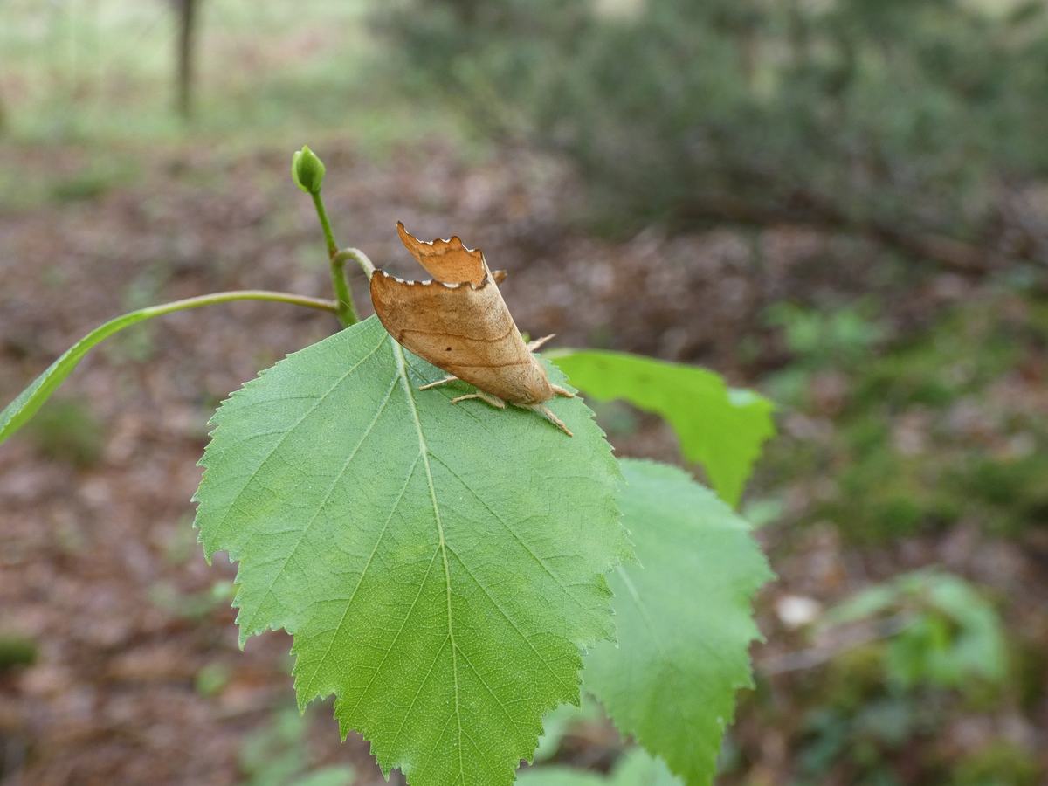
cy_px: 393
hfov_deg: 41.2
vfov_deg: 31.5
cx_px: 524
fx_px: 1393
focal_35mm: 46
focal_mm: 8.2
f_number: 3.8
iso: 200
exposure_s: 1/50
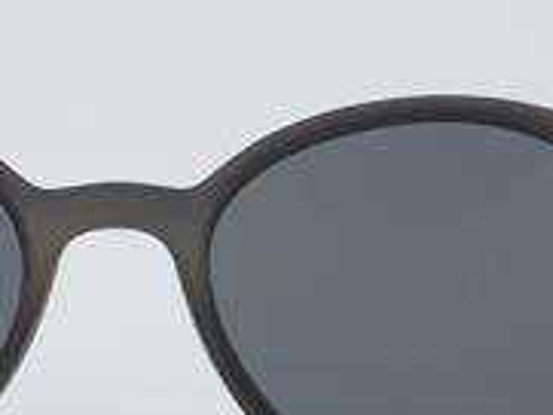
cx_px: 119
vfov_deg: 9.3
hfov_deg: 12.4
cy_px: 265
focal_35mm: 159
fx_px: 2542
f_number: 32
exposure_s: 1/3
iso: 100
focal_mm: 50
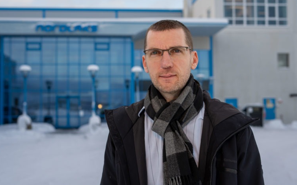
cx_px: 146
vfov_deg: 24.8
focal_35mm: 52
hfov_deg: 38.9
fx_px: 421
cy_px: 89
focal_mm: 50
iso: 100
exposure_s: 1/160
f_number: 4
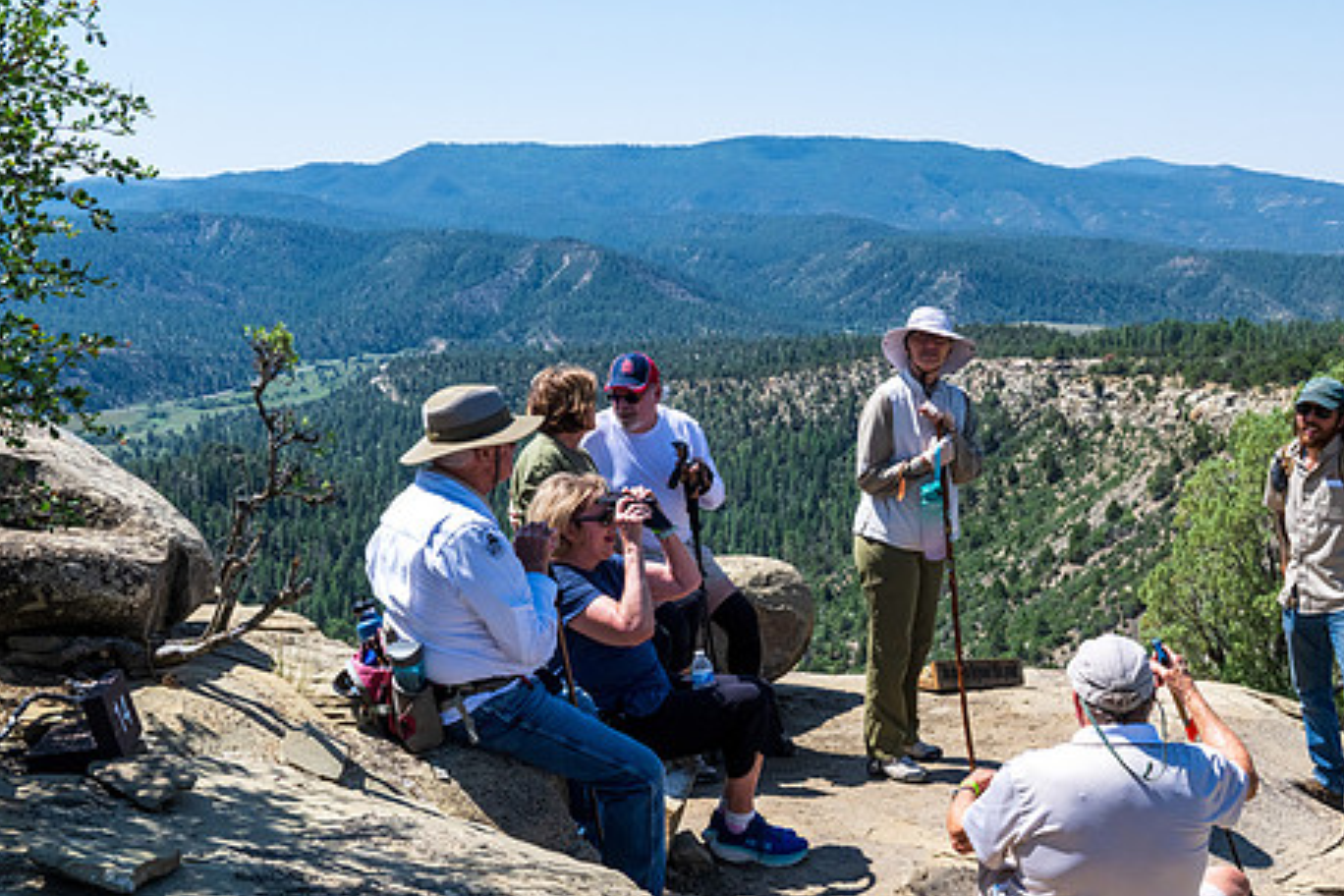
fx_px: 1605
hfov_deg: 45.2
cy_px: 491
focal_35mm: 43
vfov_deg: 31.2
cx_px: 800
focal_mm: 32
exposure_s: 1/500
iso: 900
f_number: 14
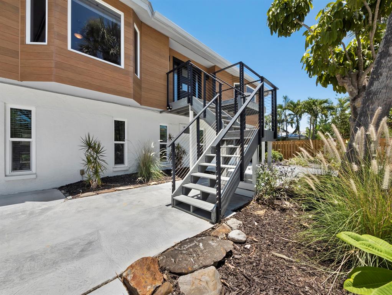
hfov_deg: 102.0
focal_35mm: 14
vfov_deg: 85.7
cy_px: 148
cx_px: 196
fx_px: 159
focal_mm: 7
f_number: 11
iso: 320
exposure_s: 1/320
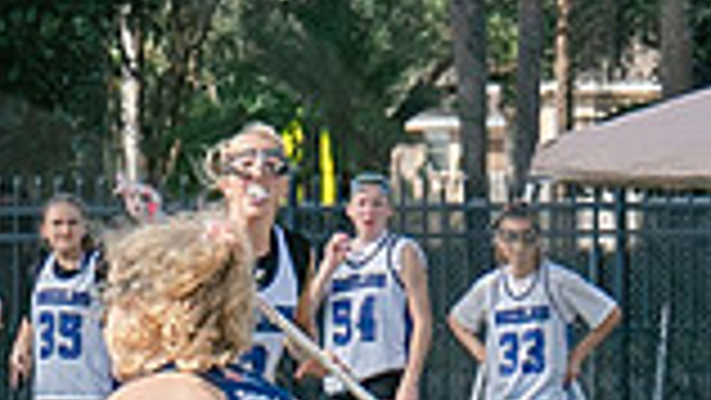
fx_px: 16125
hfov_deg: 2.5
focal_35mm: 855
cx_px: 71
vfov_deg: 1.4
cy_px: 319
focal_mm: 70
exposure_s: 1/800
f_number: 5.6
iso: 250
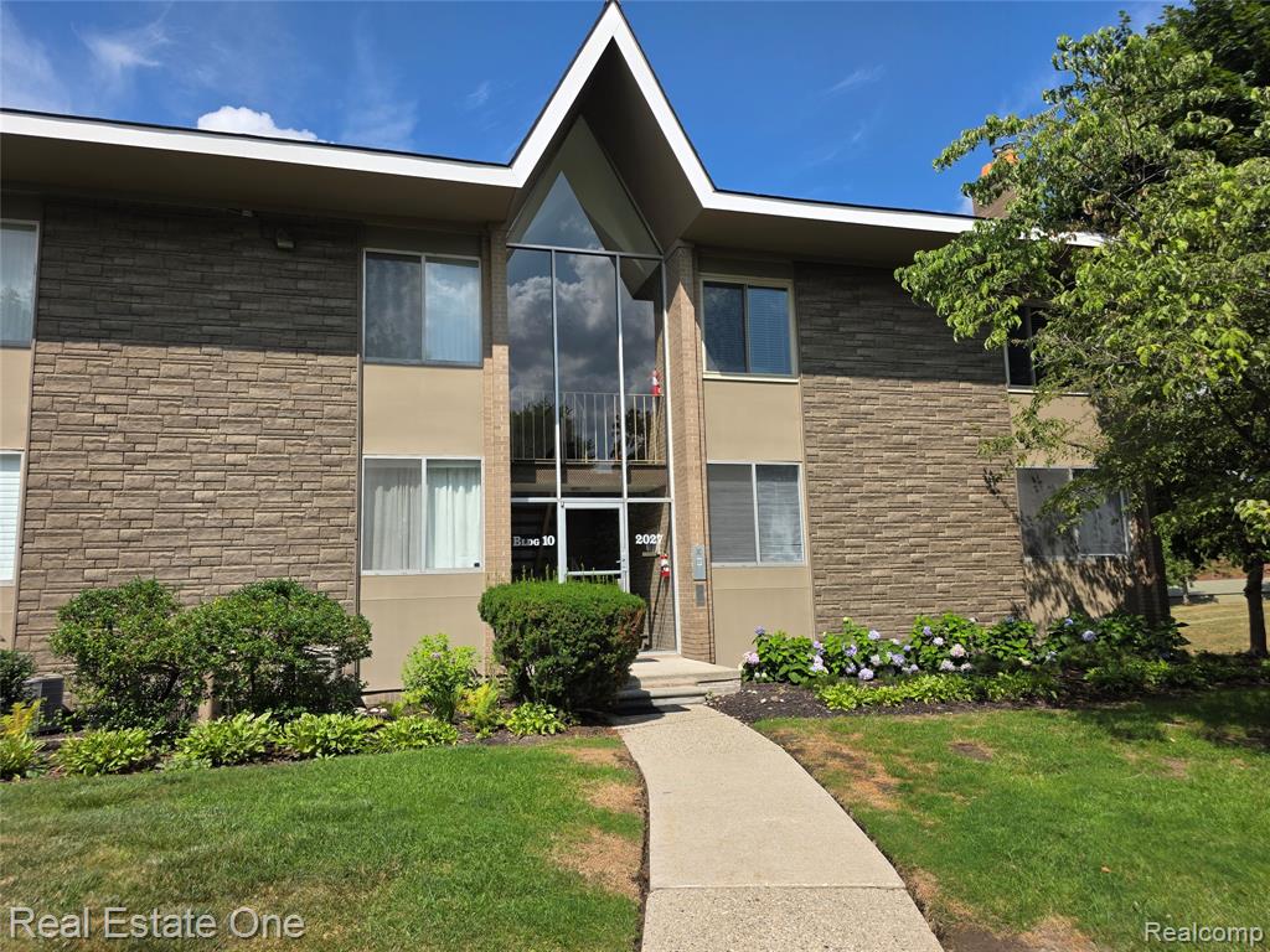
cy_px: 476
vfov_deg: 58.9
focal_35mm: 23
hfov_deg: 73.9
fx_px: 844
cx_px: 635
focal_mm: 6.3
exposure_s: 1/5608
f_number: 1.7
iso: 80
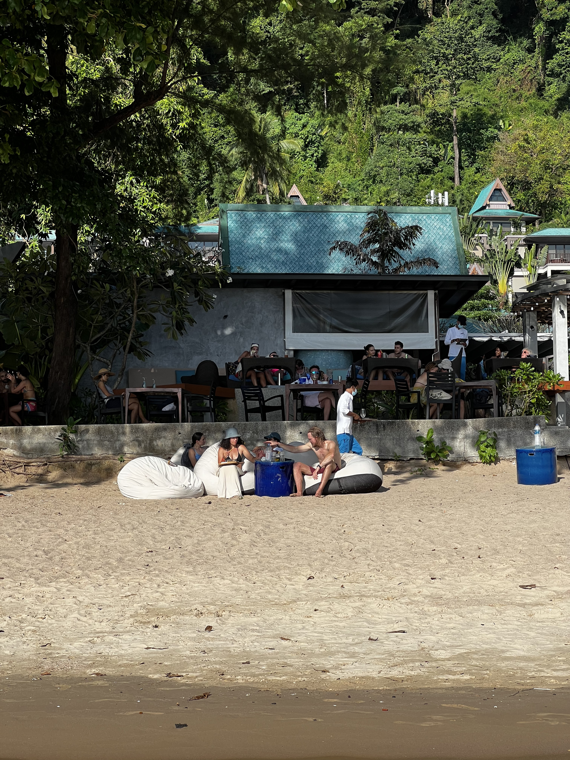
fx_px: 1691
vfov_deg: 25.3
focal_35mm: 77
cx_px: 285
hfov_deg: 19.1
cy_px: 380
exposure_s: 1/774
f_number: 2.8
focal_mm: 9
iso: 32
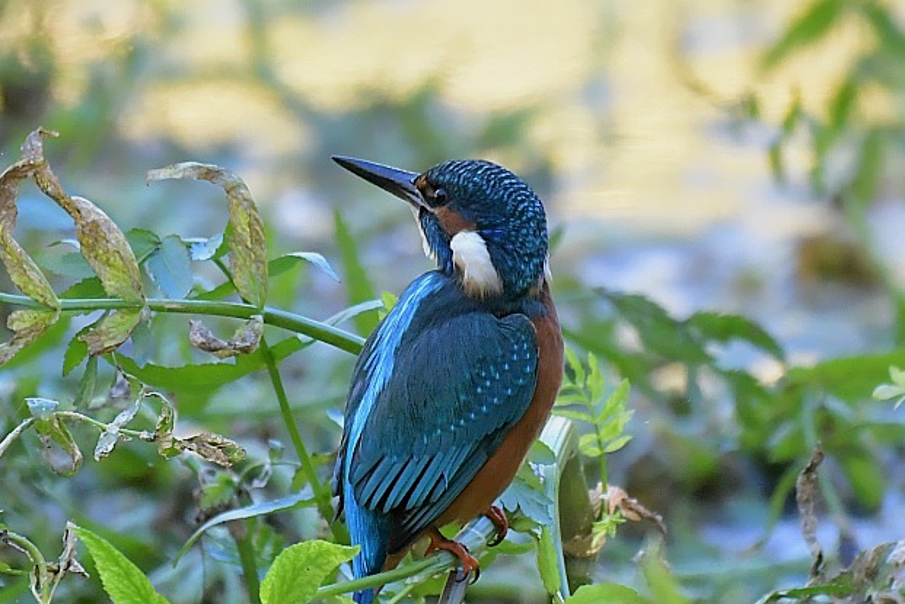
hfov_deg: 1.7
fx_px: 31094
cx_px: 198
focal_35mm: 1237
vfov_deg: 1.1
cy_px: 225
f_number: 5.6
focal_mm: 500
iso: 1800
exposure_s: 1/500
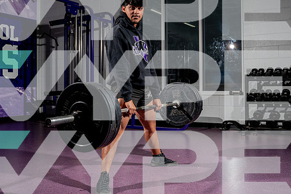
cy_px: 86
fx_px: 332
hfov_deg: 47.3
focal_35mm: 41
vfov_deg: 32.6
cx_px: 132
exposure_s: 1/250
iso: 100
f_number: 8
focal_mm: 31
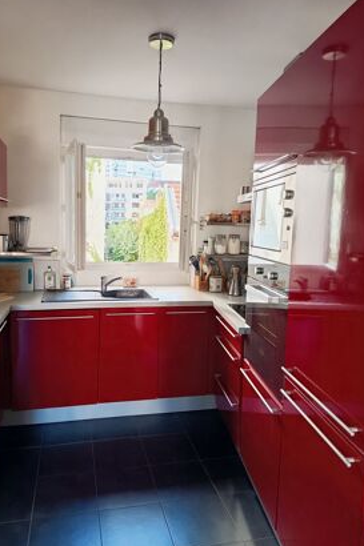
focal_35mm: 26
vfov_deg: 69.4
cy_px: 270
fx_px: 395
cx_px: 157
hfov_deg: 49.4
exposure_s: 1/50
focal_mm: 5.27
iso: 342
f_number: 1.7
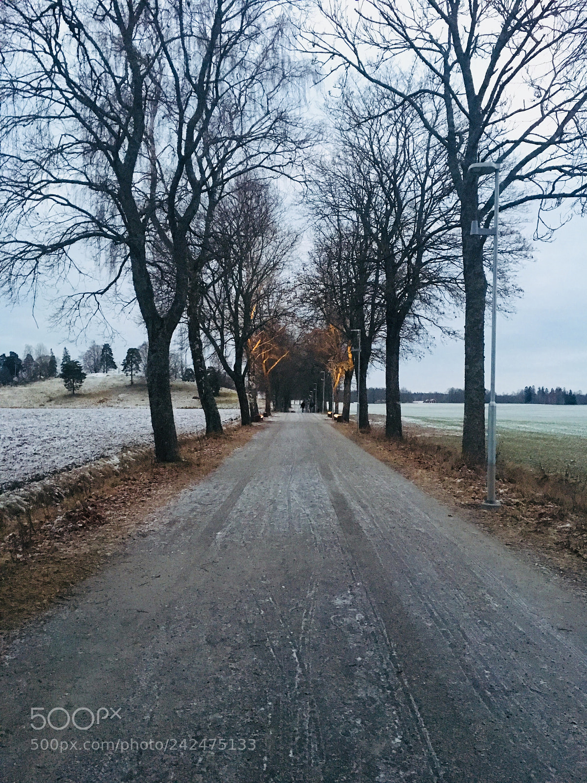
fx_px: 656
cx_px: 294
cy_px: 392
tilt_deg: +0.2
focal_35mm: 29
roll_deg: -1.0
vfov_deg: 61.7
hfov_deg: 48.2
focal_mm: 4.15
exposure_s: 1/17
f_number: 2.2
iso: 400
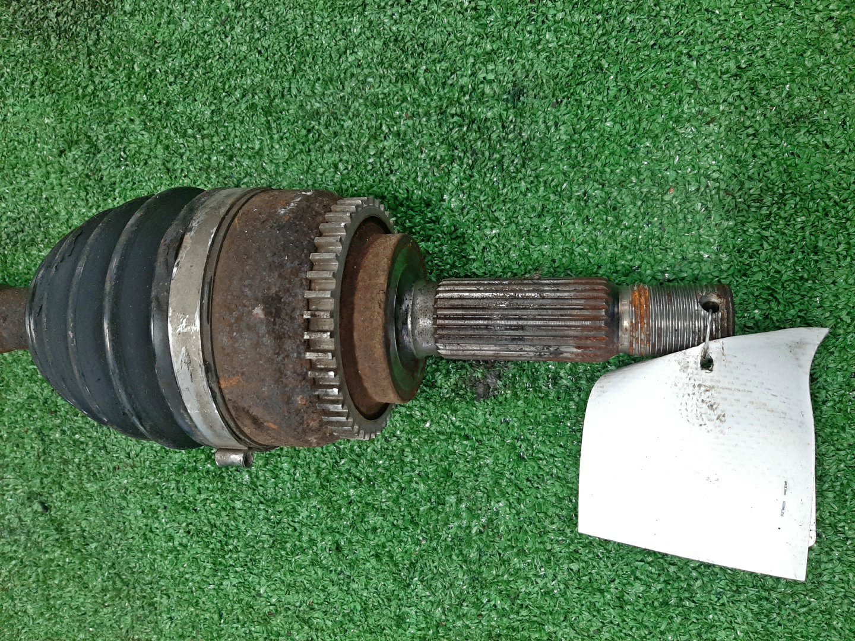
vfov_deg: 53.1
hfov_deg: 67.3
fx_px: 642
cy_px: 320
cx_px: 428
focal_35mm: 26
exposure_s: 1/50
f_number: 1.7
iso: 188
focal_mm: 3.93
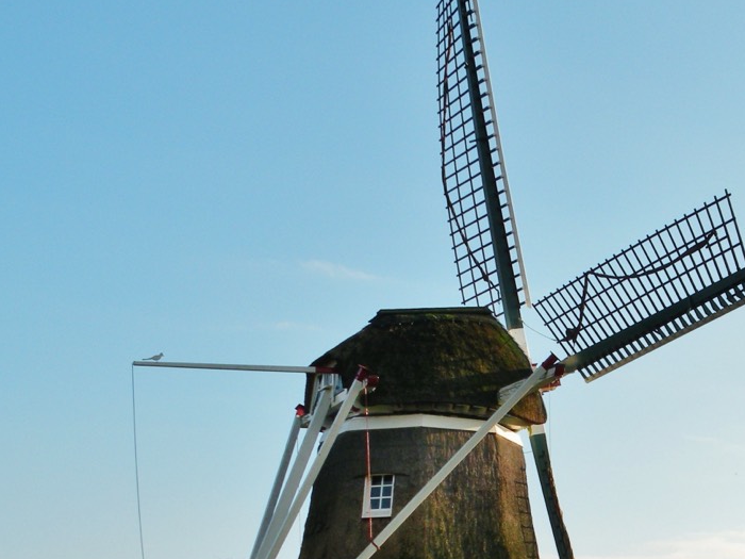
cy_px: 480
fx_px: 1808
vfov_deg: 17.4
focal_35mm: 84
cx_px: 709
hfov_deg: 22.6
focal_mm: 7.4
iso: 64
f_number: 5.6
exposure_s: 1/227
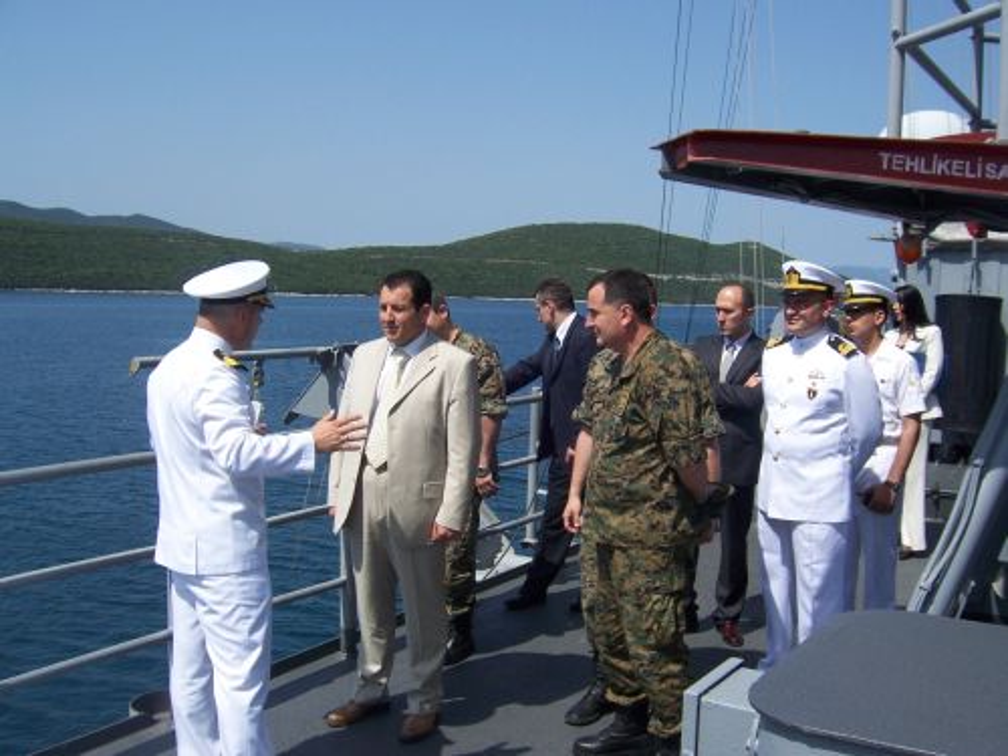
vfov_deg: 39.7
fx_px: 1048
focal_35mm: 36
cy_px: 378
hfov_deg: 51.4
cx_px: 504
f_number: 4.5
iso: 80
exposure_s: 1/640
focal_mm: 6.2
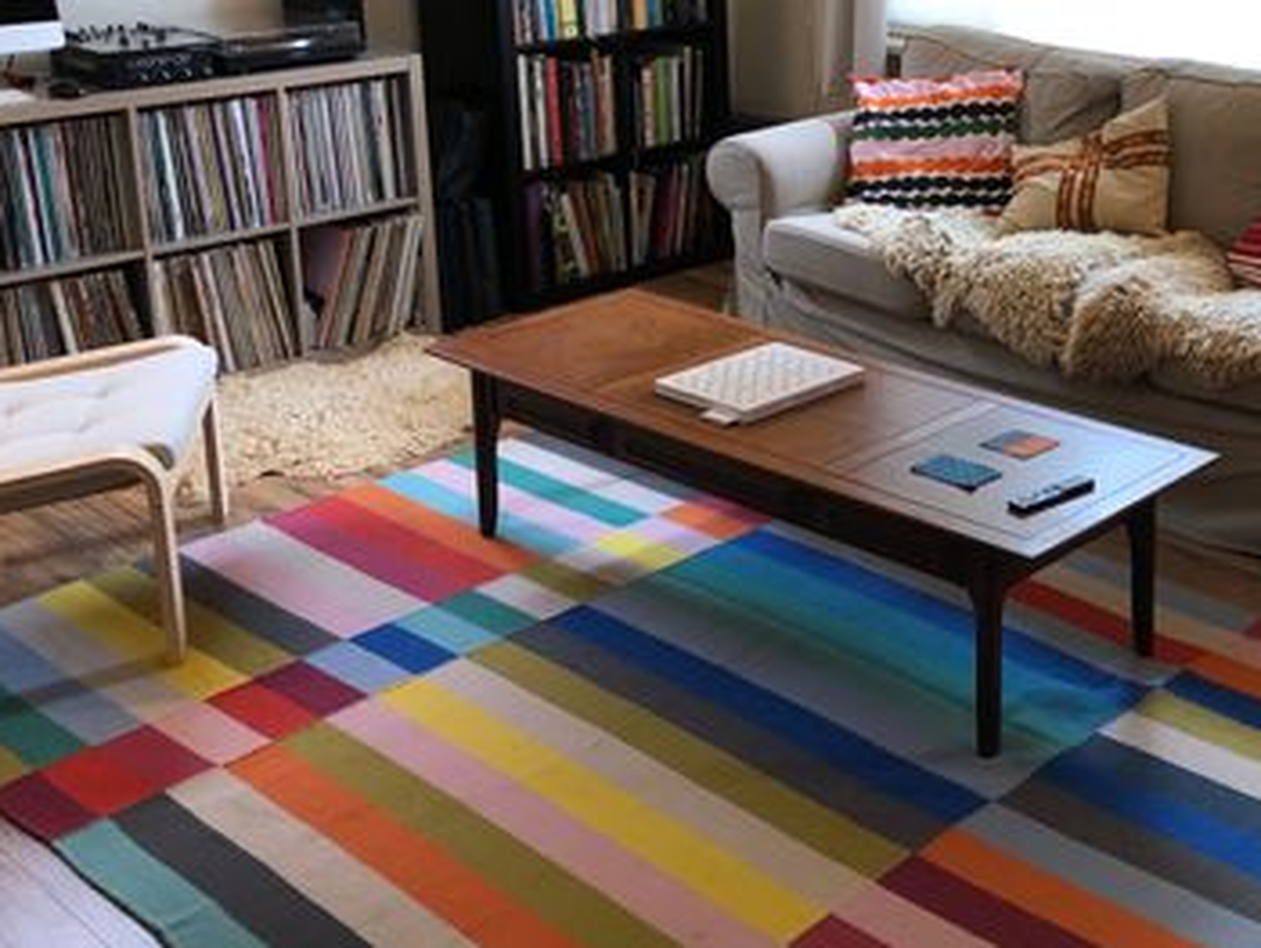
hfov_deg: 37.9
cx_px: 1045
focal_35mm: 48
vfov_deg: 29.8
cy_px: 231
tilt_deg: -13.4
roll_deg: -0.8
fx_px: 1750
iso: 40
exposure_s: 1/24
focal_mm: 3.99
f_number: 1.8
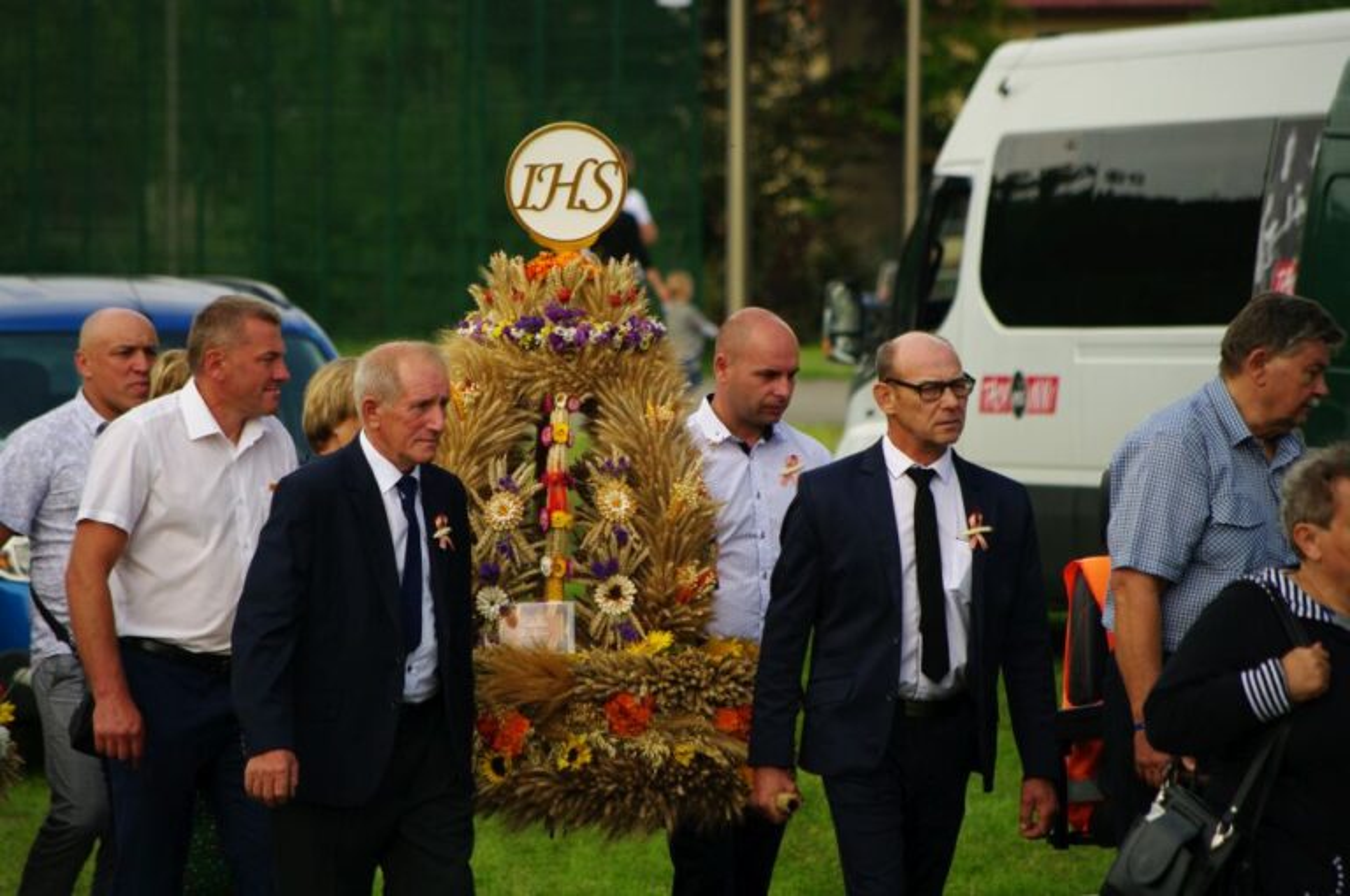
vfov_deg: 4.6
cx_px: 675
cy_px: 448
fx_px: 11236
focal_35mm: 300
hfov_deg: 6.9
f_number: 5.6
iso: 280
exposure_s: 1/500
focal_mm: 200
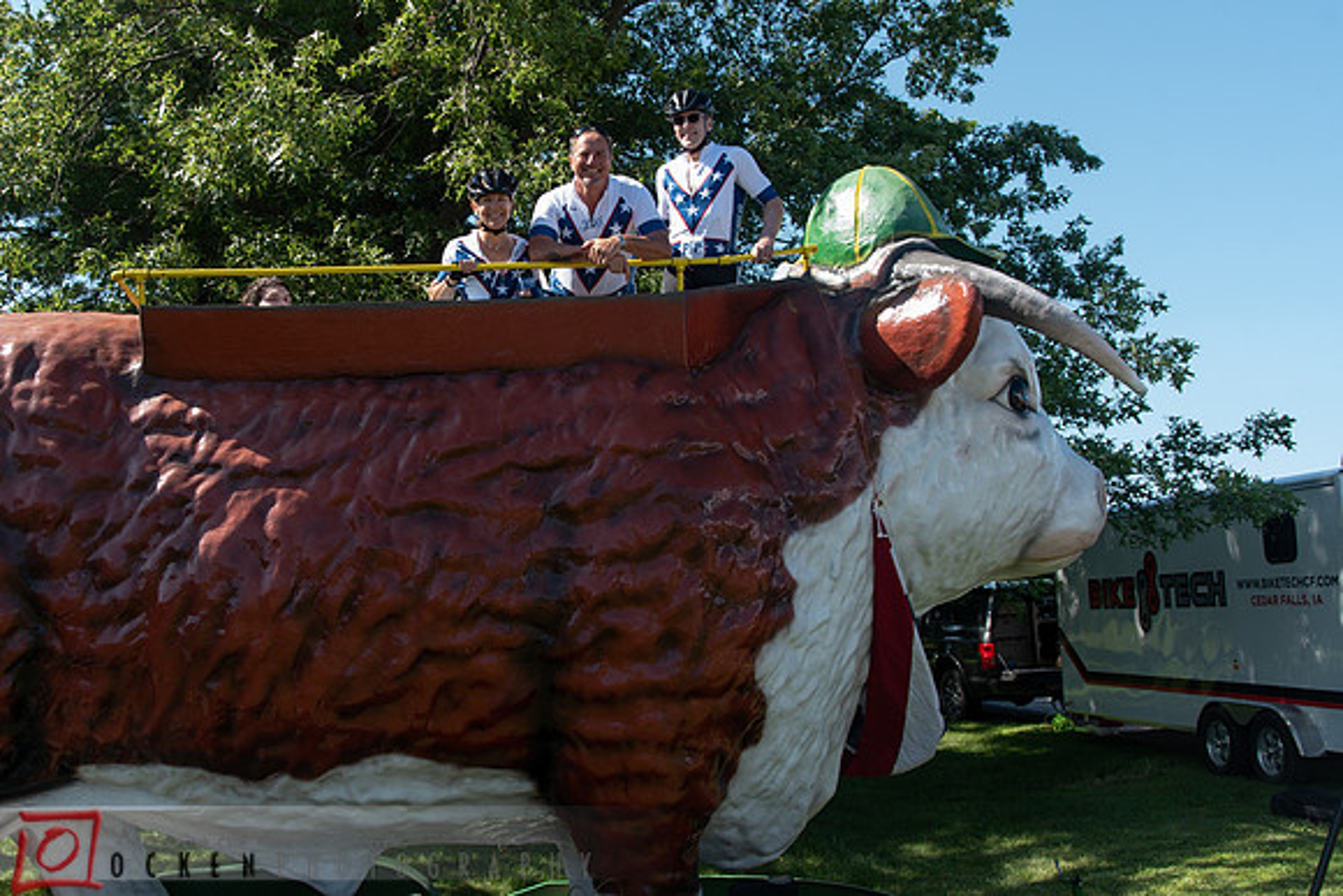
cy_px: 382
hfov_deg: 49.1
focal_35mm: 39
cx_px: 499
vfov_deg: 34.2
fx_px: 1453
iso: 200
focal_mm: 31
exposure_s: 1/200
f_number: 5.6
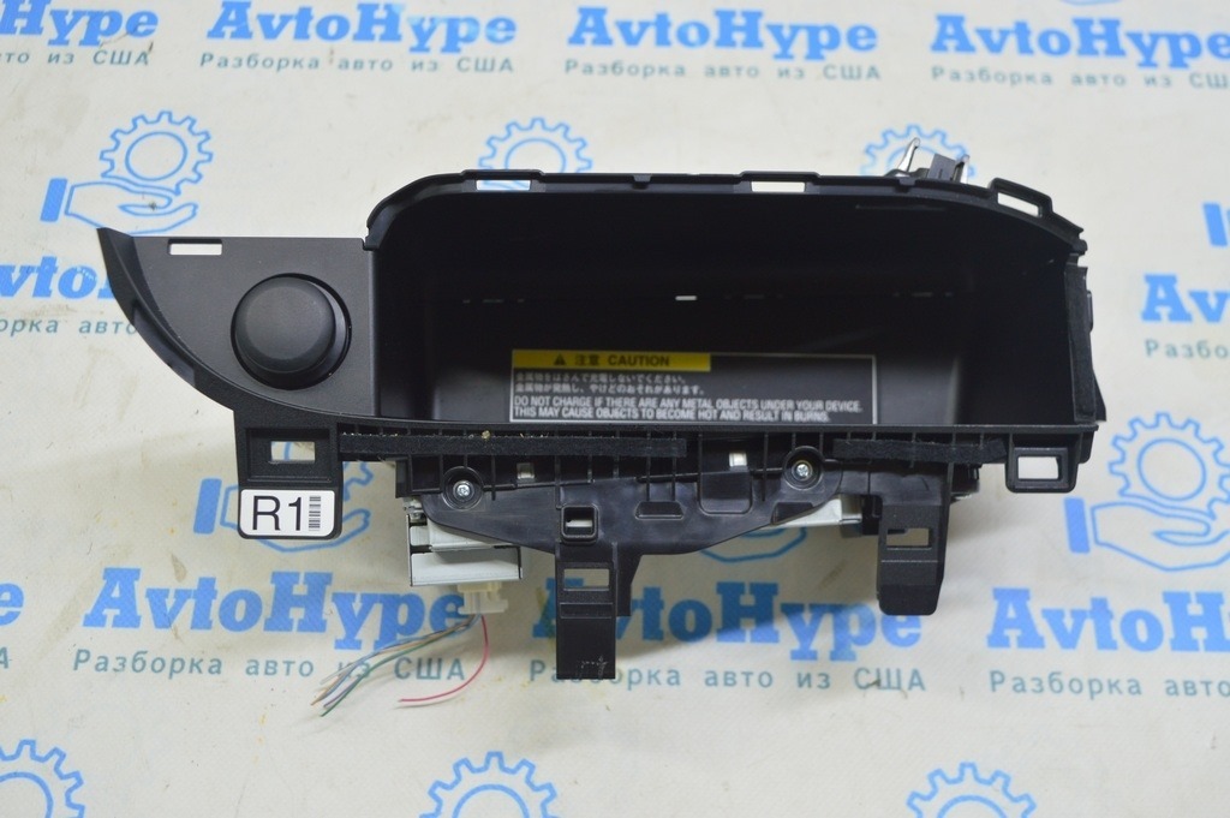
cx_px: 615
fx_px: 1331
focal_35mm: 39
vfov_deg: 34.2
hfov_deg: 49.6
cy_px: 409
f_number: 5.6
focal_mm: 26
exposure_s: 1/20
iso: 400
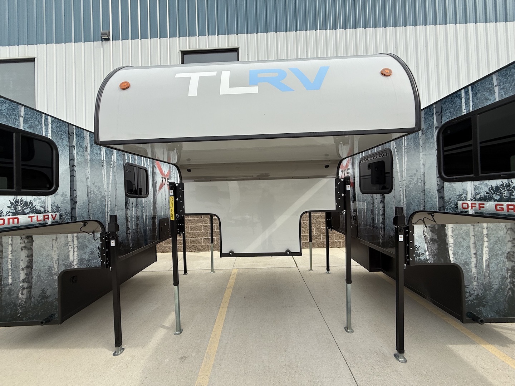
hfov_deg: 102.1
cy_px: 193
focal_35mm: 14
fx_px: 208
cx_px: 258
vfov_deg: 85.7
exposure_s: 1/518
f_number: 2.2
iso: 50
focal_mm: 2.22
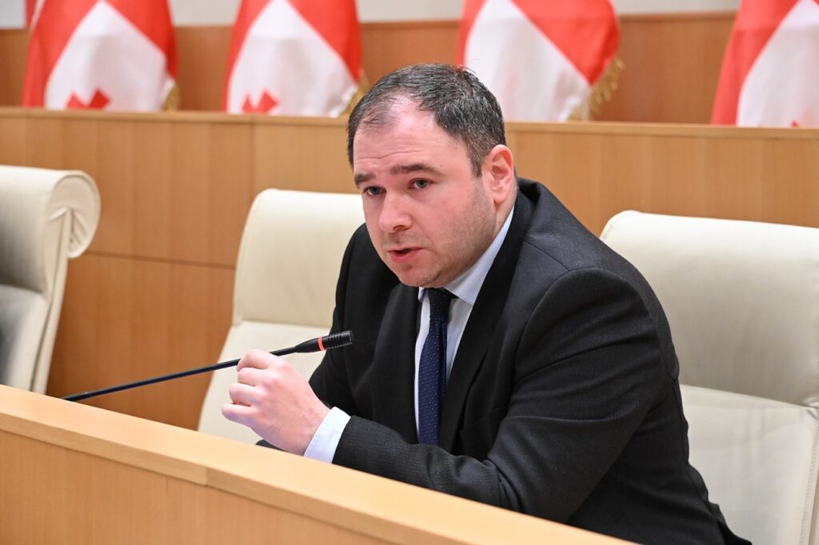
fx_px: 2047
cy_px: 272
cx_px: 410
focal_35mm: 90
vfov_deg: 15.2
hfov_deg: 22.6
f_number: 6.3
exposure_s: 1/125
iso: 6400
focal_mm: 90
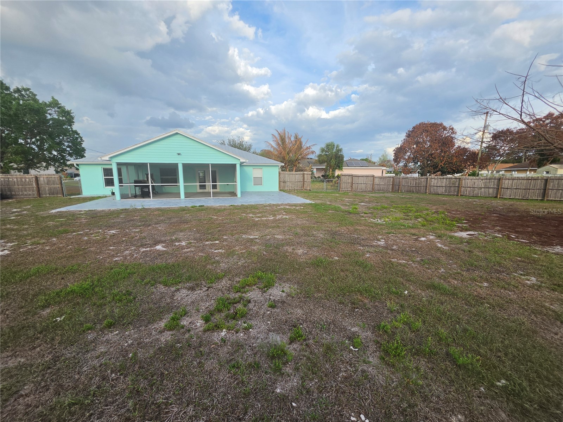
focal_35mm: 13
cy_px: 211
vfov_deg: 89.9
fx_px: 211
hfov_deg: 106.2
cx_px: 282
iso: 32
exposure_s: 1/805
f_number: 1.9
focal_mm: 2.2
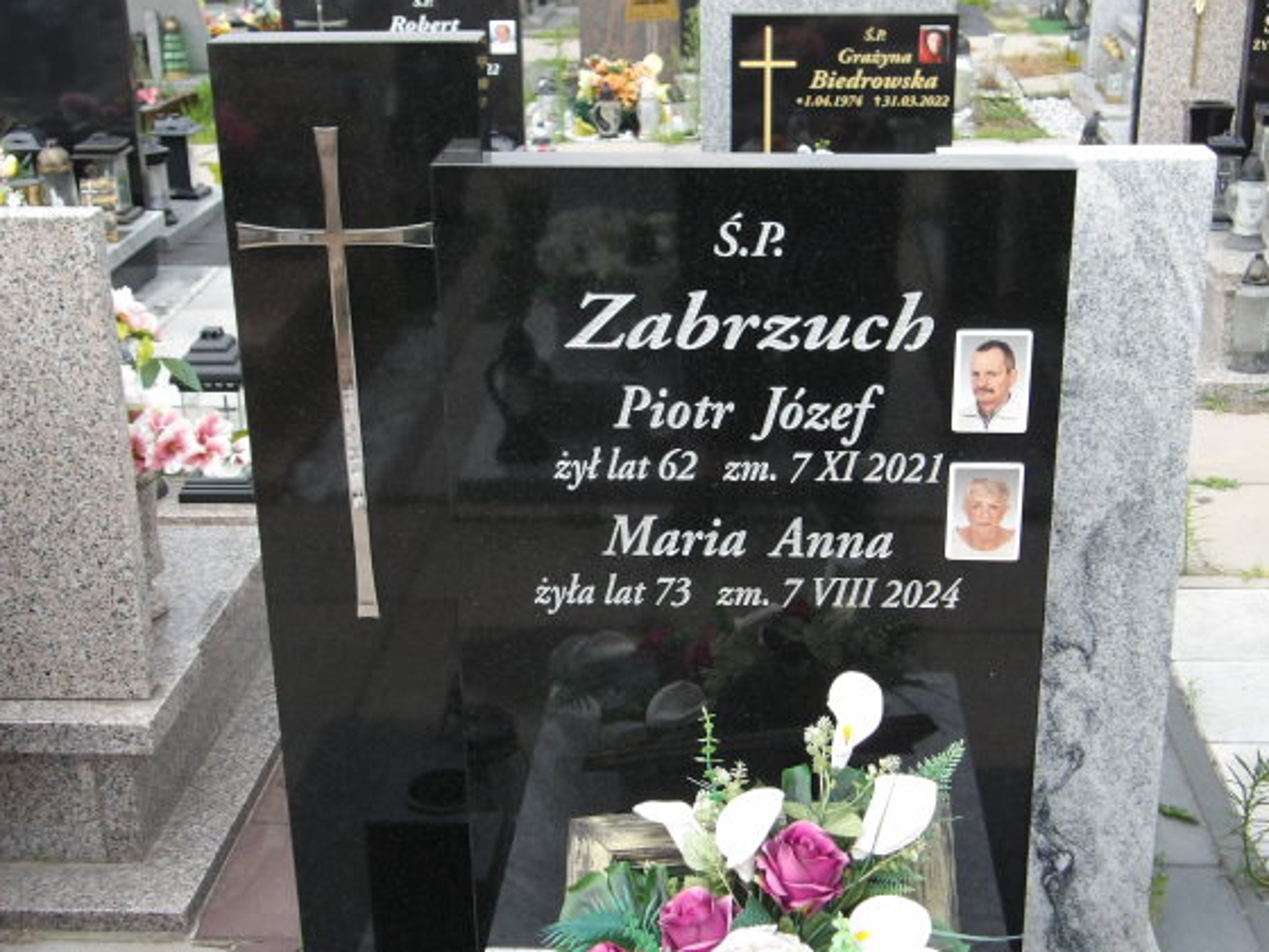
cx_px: 698
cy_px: 533
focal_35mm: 48
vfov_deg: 30.2
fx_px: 1760
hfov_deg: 39.6
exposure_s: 1/153
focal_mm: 7.6
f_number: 3.7
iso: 100
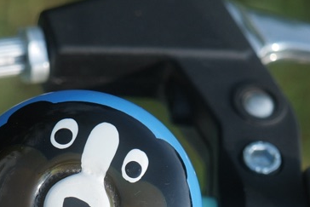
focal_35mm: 247
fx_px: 2128
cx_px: 151
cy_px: 245
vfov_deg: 5.5
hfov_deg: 8.3
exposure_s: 1/125
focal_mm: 50
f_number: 4
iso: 400
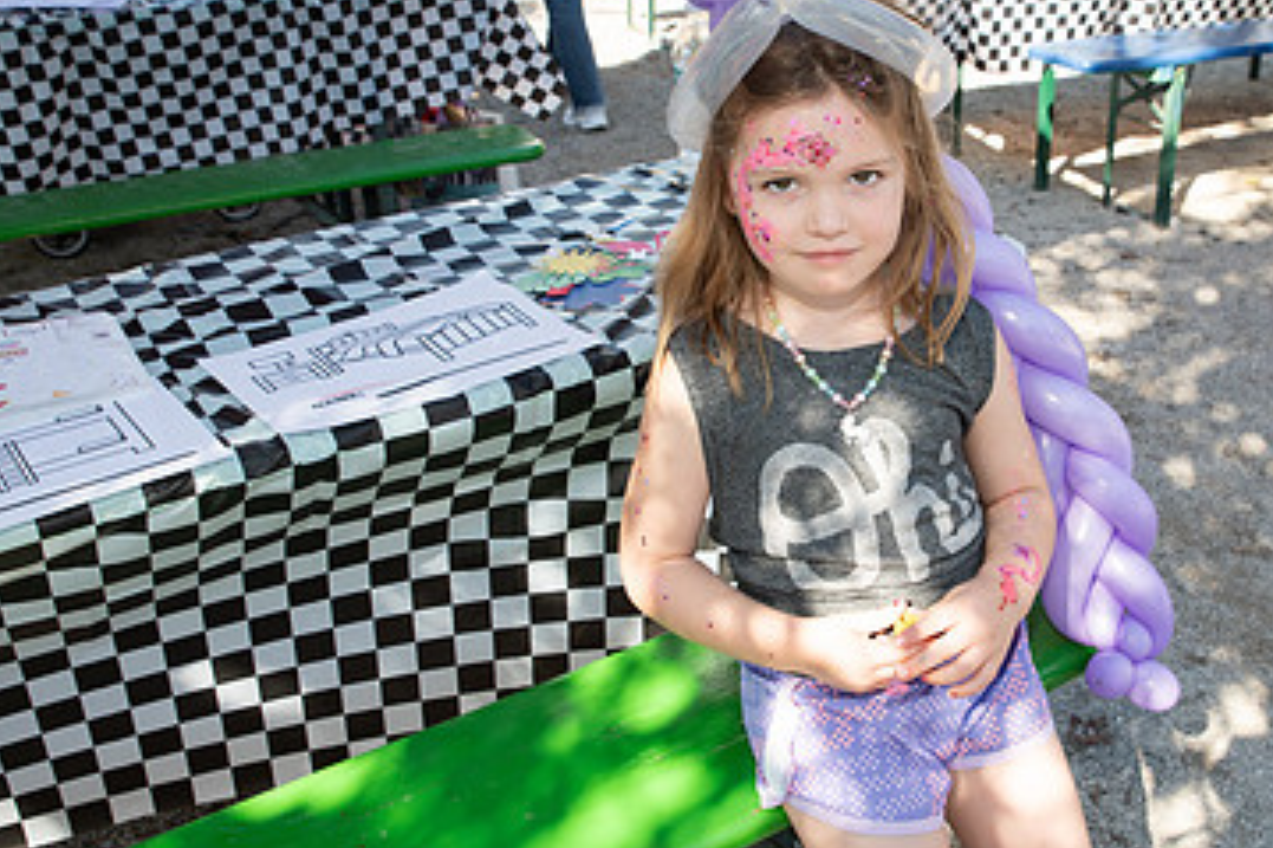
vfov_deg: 31.8
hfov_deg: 45.9
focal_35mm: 42
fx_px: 1484
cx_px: 826
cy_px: 380
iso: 100
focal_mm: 26
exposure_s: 1/125
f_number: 5.6
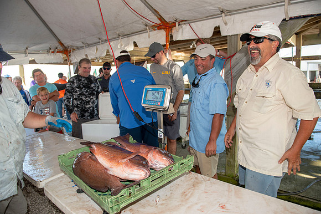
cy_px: 107
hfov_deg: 73.8
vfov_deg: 53.1
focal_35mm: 24
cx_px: 160
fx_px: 214
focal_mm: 24
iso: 100
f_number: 3.5
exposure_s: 1/100
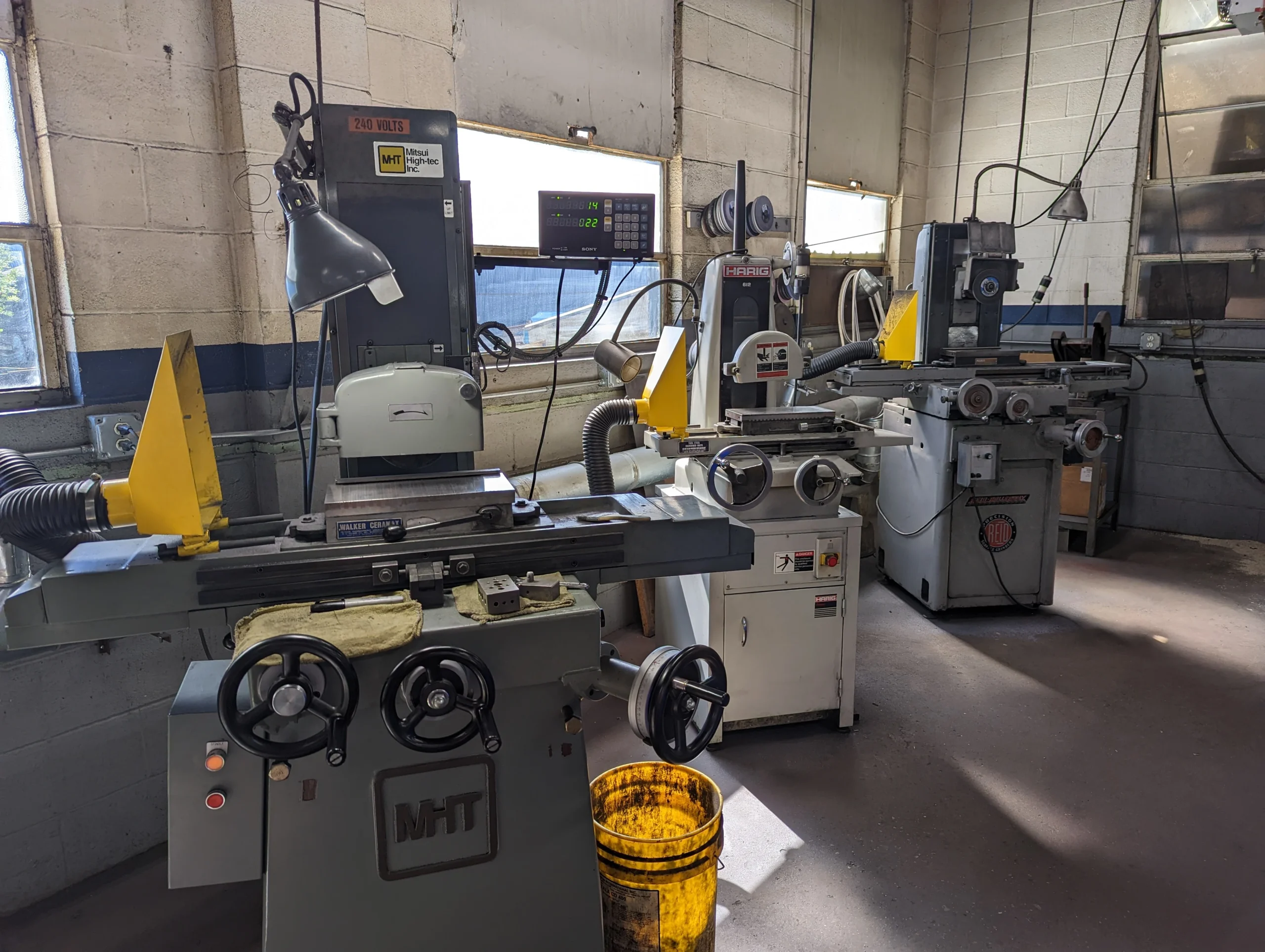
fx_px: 878
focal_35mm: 24
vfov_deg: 56.9
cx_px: 632
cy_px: 476
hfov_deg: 71.5
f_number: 1.85
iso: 44
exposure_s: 1/255
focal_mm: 6.81
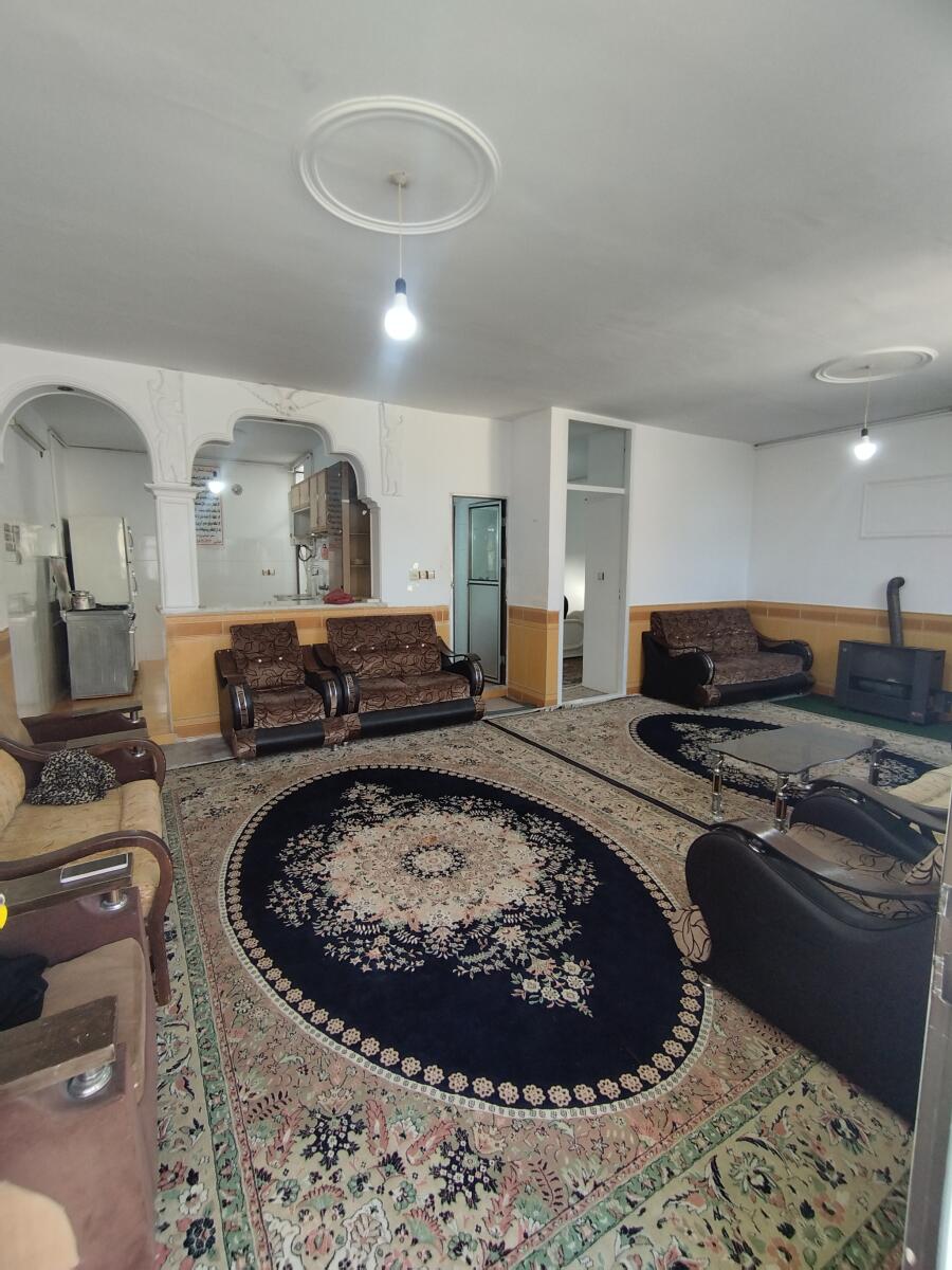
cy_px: 635
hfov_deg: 78.1
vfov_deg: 94.5
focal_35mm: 16
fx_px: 587
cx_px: 476
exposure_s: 1/50
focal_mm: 1.65
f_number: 2.2
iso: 60
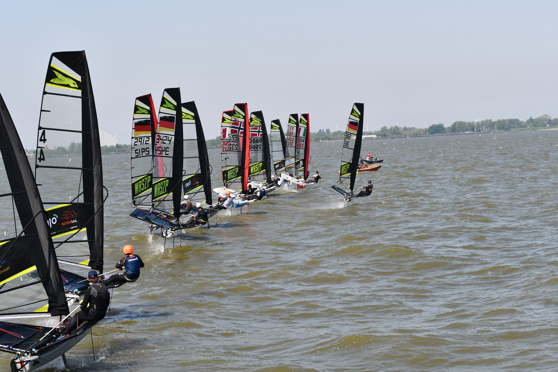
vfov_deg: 13.0
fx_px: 1627
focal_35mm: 105
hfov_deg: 19.5
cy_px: 186
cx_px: 279
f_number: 8
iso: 320
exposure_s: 1/1000
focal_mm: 70
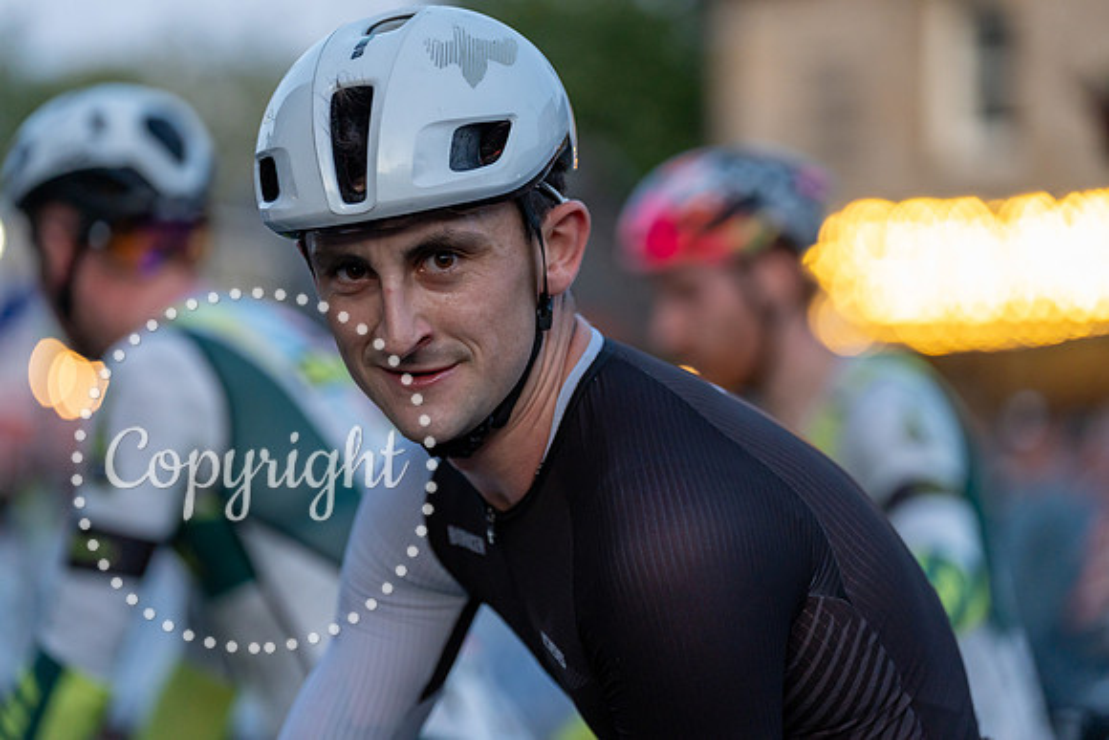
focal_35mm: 140
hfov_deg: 14.7
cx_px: 554
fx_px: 4314
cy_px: 370
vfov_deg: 9.8
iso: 2500
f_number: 2.8
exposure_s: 1/800
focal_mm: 140
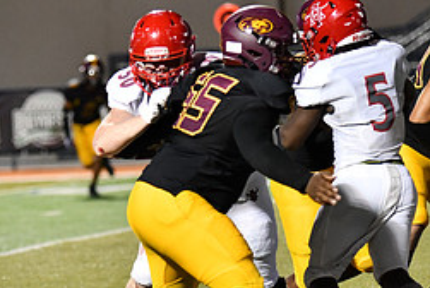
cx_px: 125
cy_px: 208
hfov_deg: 6.4
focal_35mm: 323
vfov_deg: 4.3
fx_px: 3862
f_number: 2.8
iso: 5000
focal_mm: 140
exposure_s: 1/1250
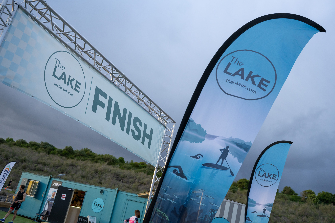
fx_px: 307
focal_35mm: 33
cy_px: 112
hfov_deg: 57.2
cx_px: 168
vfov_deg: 40.0
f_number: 4
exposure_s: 1/1000
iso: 800
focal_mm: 33
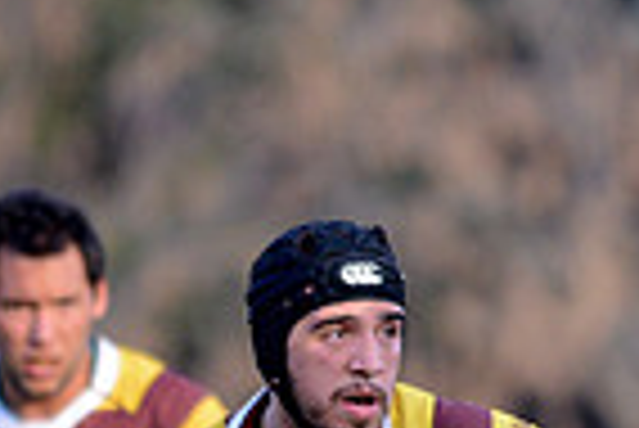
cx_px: 990
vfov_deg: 0.8
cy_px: 800
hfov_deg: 1.2
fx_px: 30401
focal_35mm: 1711
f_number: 4
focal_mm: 420
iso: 1100
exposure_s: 1/1000
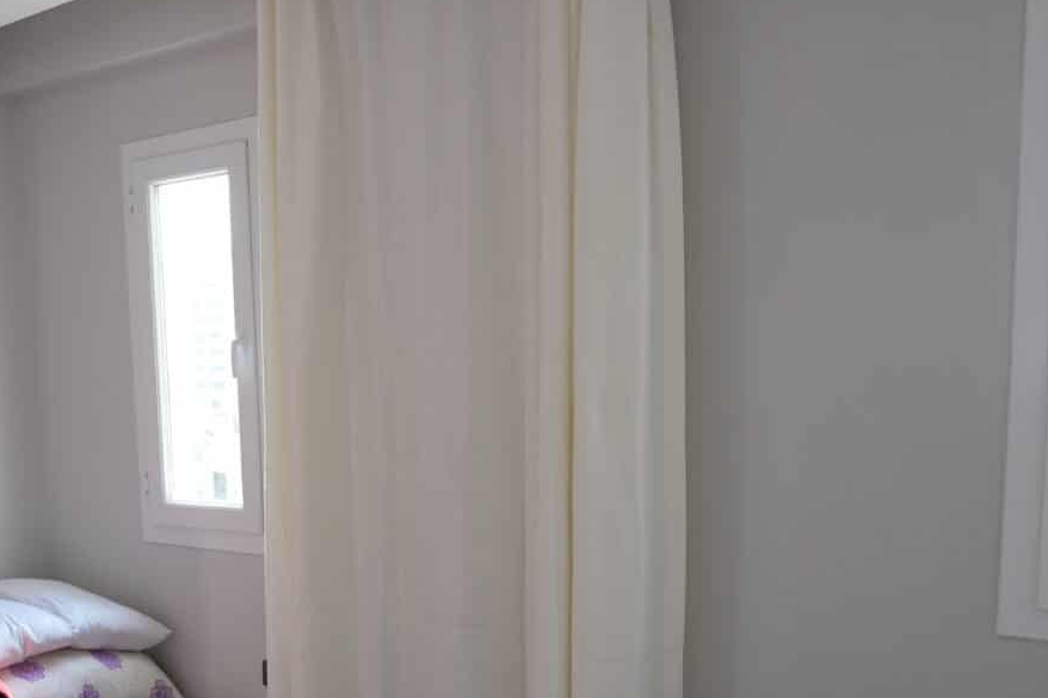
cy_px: 532
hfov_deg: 44.6
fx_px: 1222
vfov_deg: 31.3
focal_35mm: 42
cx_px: 243
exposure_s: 1/160
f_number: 4
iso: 320
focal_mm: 18
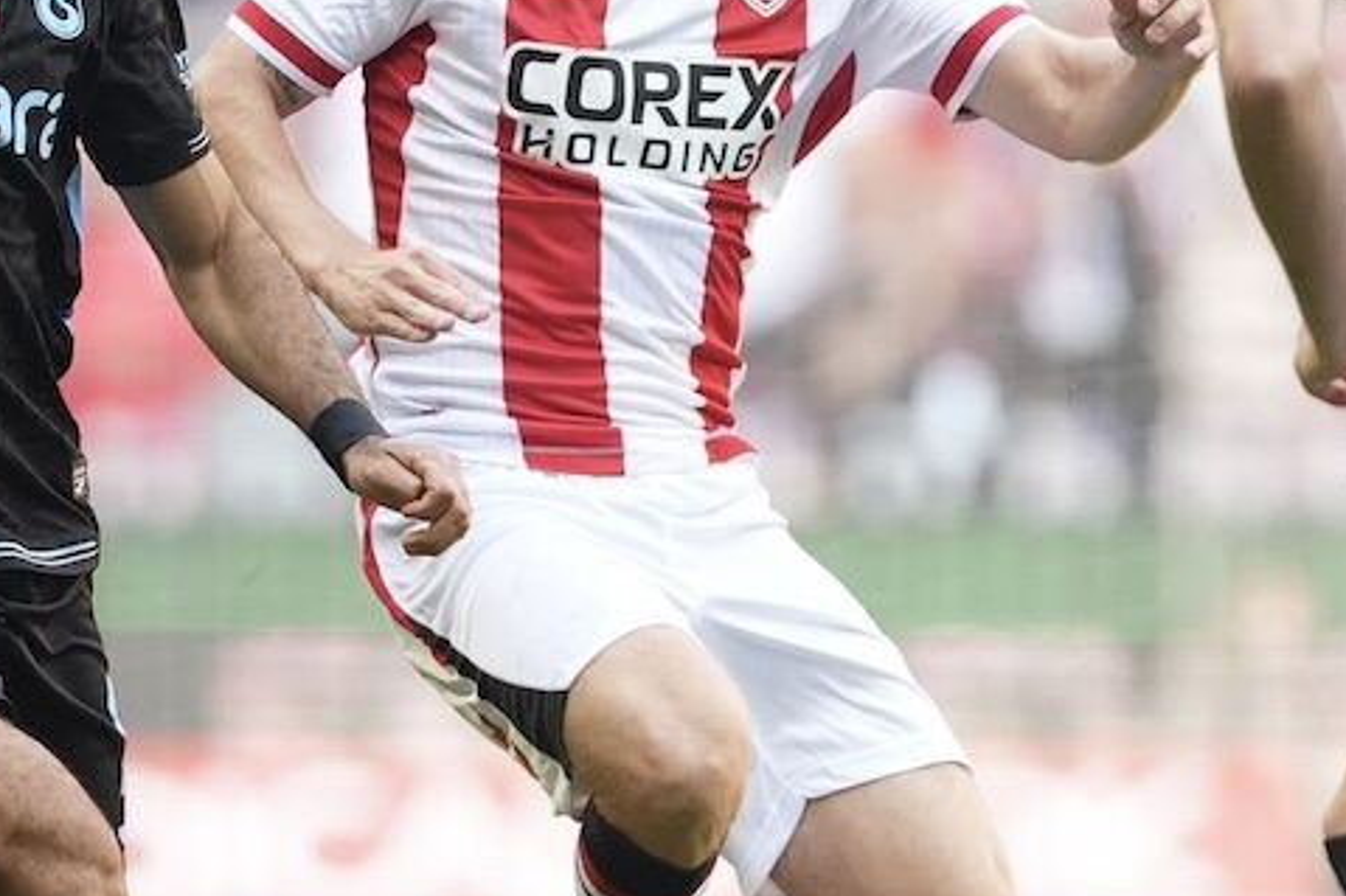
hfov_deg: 1.8
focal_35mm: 1127
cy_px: 475
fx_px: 42120
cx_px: 840
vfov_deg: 1.2
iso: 1600
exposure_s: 1/1250
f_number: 2.8
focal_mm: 300
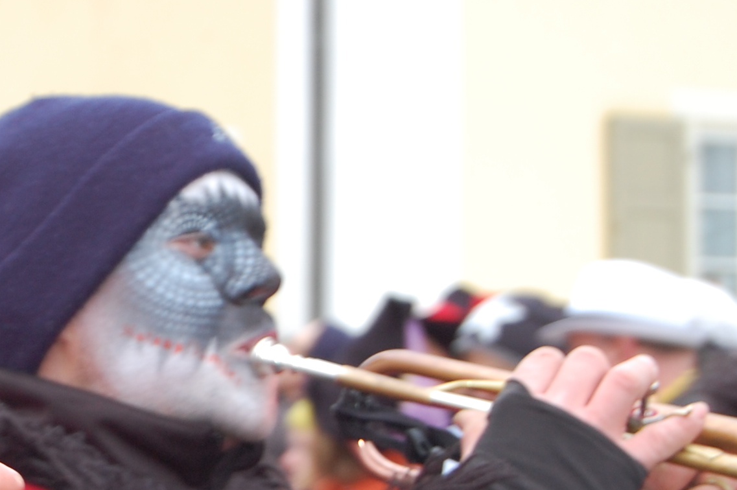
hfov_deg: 9.4
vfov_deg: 6.3
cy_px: 408
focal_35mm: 218
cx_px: -36
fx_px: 4466
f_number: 5.6
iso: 400
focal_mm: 55
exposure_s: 1/100
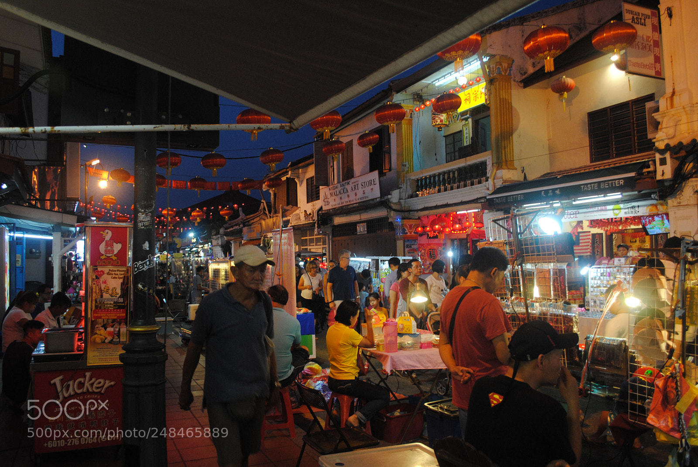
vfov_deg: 48.0
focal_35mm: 27
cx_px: 349
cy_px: 234
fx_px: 524
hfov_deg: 67.3
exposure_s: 1/30
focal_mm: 18
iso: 450
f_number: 5
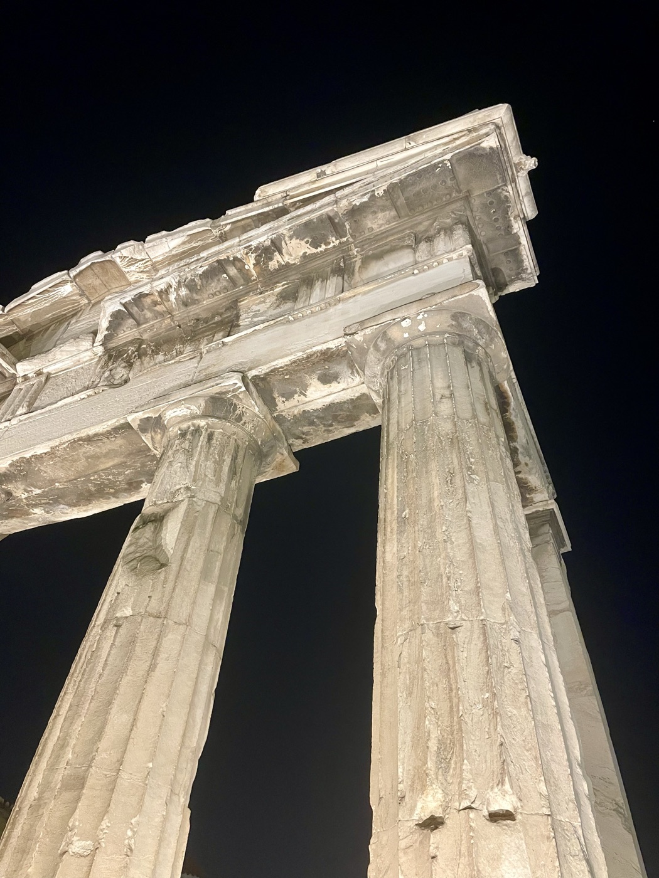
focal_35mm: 26
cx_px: 330
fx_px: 660
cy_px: 439
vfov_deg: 67.3
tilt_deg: +49.6
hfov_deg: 53.1
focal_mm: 4.2
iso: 640
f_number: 1.6
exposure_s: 1/33
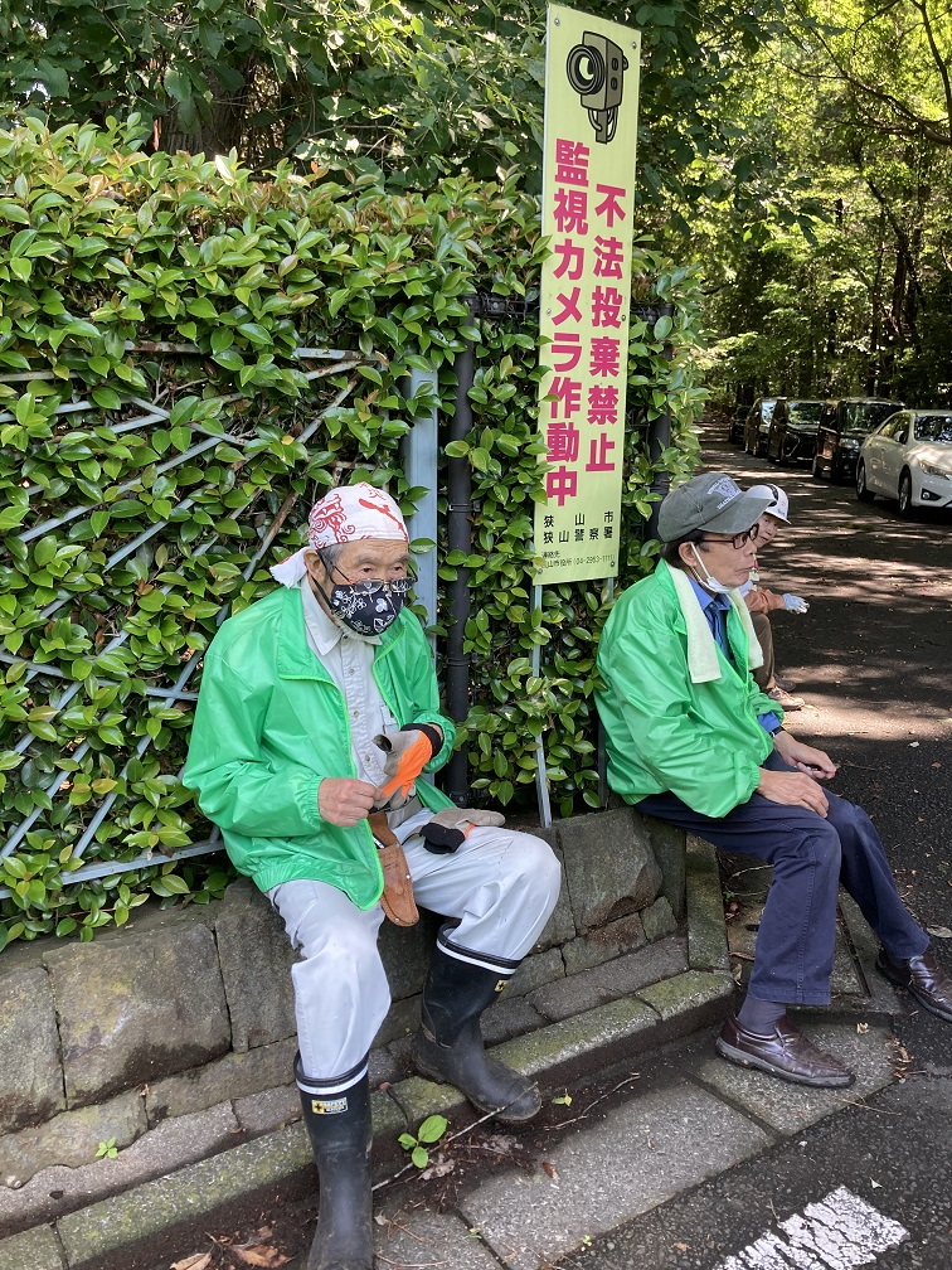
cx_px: 476
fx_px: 1027
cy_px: 635
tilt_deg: -11.8
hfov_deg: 49.7
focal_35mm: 28
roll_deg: -1.6
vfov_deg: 63.4
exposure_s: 1/121
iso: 64
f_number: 1.8
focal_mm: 3.99
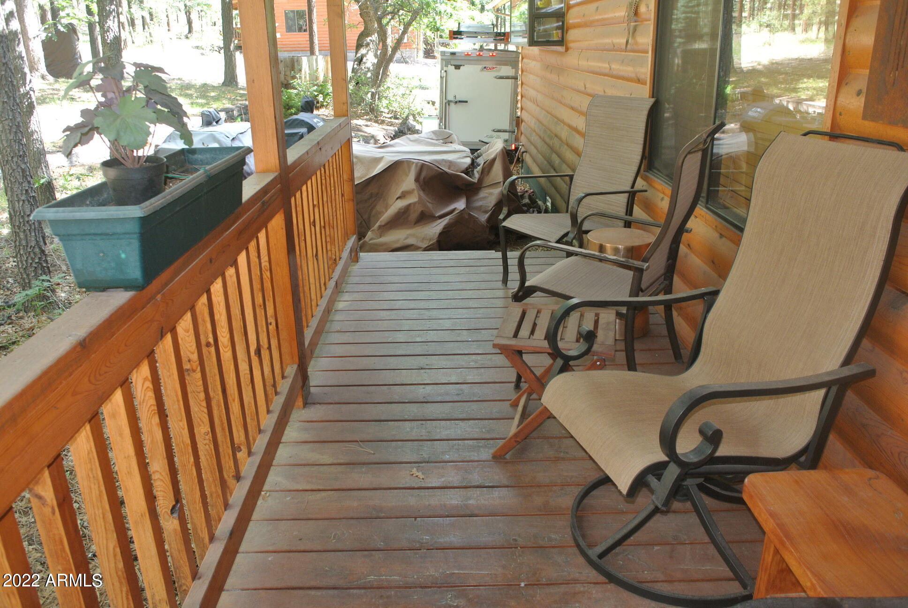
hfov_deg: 67.3
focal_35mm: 27
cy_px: 304
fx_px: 682
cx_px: 454
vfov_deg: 48.0
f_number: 3.5
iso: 200
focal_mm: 10
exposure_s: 1/60
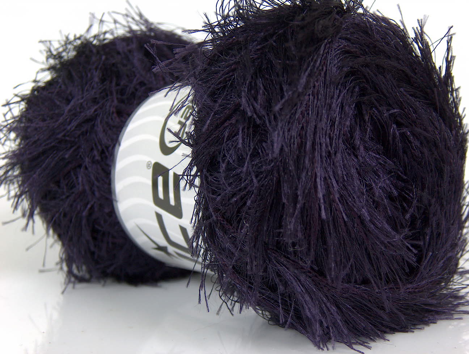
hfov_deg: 36.8
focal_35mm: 52
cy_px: 177
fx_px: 706
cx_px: 234
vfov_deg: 28.1
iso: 100
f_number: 2.8
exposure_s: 1/4.45
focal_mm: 10.64
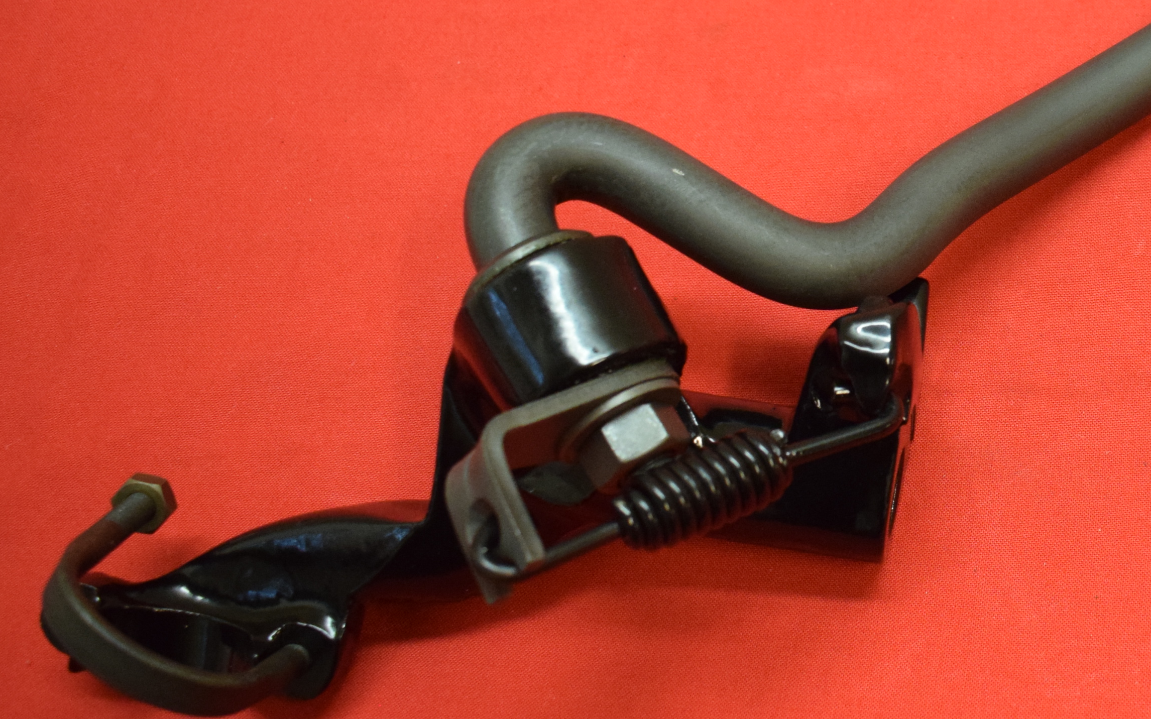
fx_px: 1976
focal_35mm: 63
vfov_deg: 20.6
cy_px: 254
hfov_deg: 30.7
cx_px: 1088
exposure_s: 1/125
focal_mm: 21
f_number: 5
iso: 2000
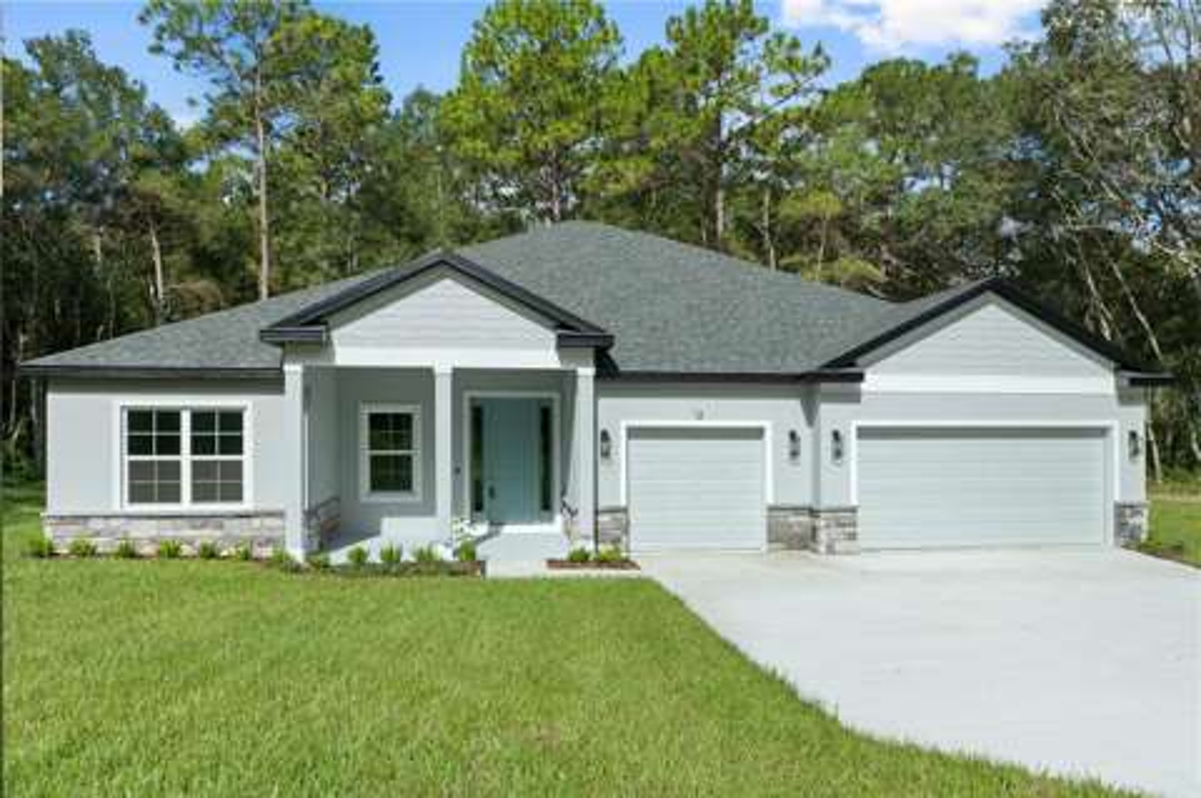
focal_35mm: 24
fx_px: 800
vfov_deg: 53.0
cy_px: 399
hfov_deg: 73.8
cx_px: 600
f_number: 8
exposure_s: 1/1250
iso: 320
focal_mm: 16
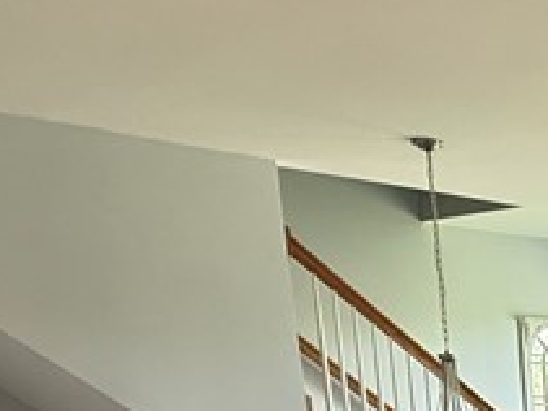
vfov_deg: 18.4
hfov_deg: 22.5
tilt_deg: -13.2
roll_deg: -0.3
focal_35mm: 68
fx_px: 1076
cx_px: 860
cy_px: 669
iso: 320
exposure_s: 1/120
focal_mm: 2.22
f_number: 2.2
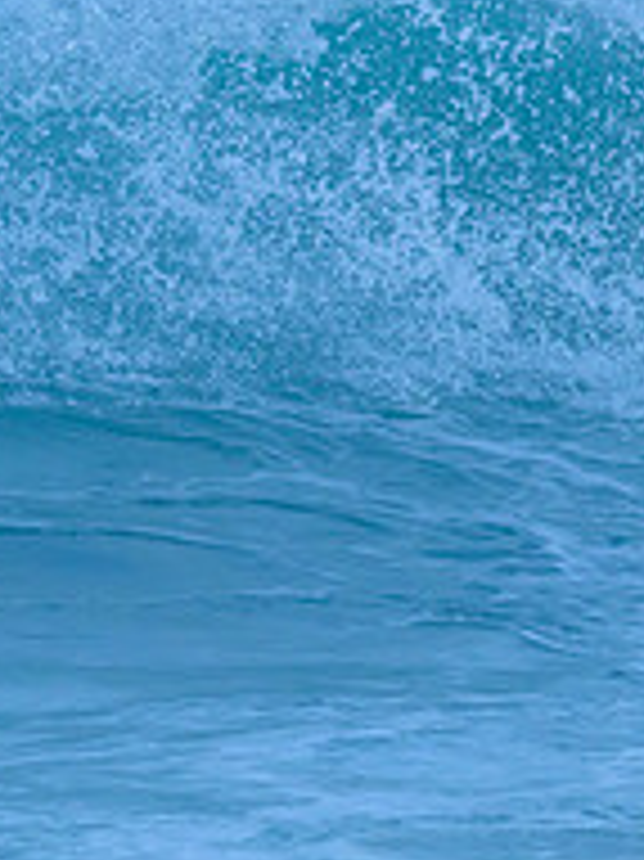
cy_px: 1
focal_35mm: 2788
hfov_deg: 0.5
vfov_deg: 0.7
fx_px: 69235
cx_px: -422
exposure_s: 1/1600
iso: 1400
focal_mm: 800
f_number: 6.3
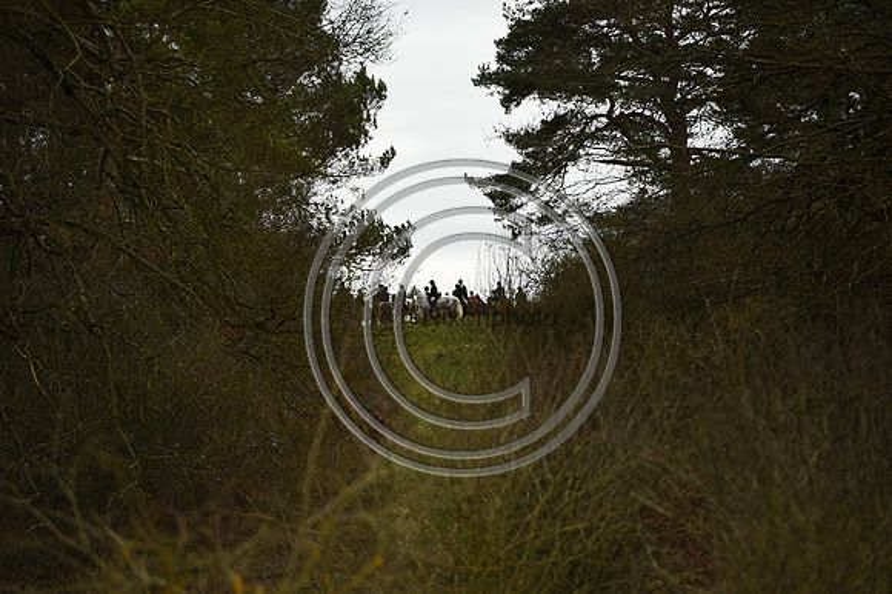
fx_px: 4953
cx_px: 446
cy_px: 297
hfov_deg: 10.3
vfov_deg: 6.9
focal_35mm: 200
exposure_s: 1/1250
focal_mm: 200
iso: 280
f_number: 4.5
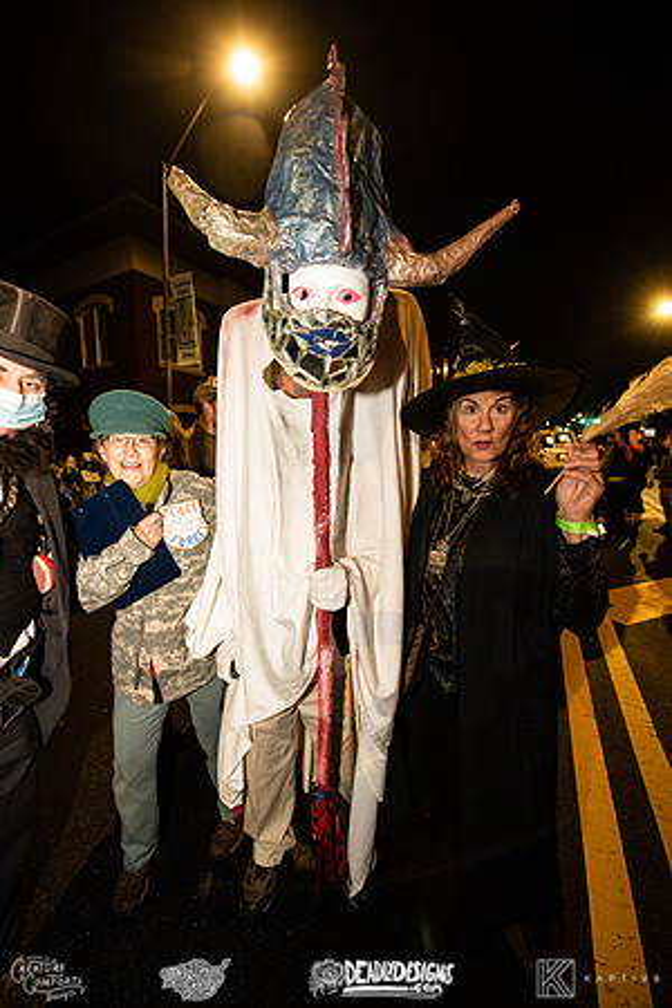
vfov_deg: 104.3
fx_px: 392
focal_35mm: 14
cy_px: 504
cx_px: 336
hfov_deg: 81.2
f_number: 3.5
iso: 2000
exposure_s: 1/80
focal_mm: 14
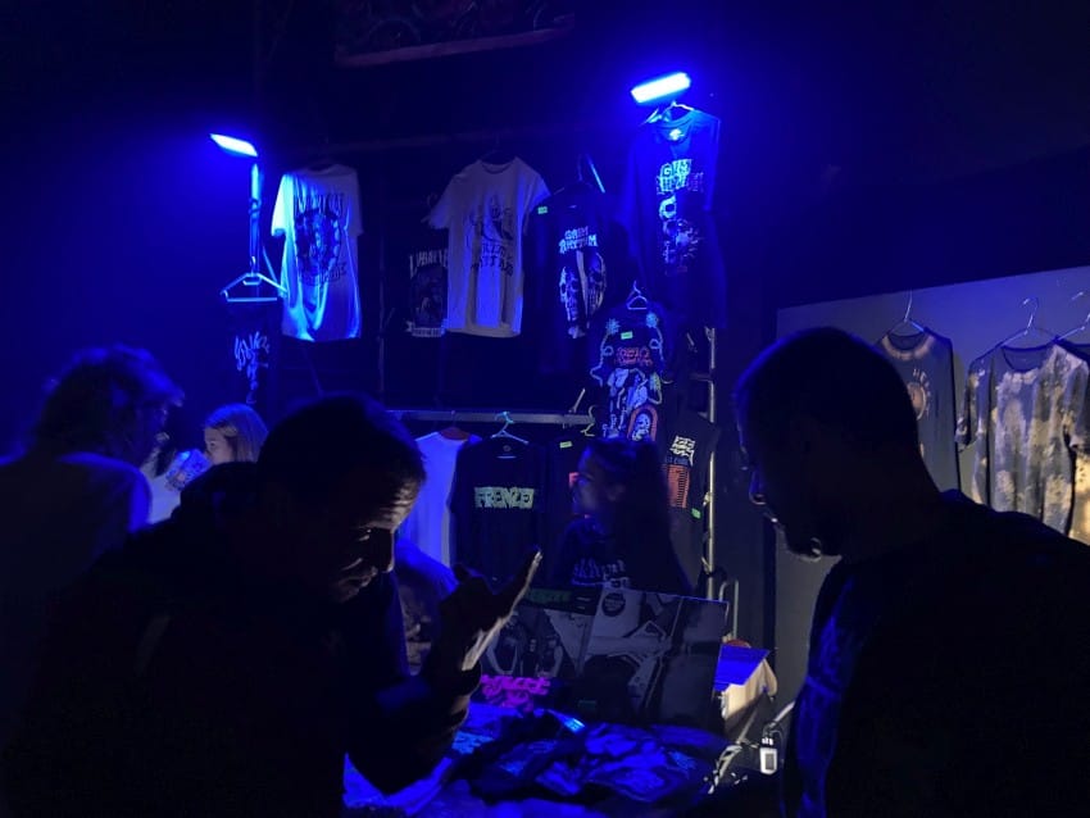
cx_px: 545
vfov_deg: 49.8
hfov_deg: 63.4
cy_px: 409
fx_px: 882
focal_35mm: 28
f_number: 1.8
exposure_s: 1/4
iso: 500
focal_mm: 3.99
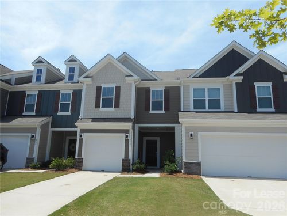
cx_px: 144
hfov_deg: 69.4
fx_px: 207
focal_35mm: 25
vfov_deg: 54.9
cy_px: 108
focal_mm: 4.5
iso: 80
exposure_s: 1/640
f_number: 3.7
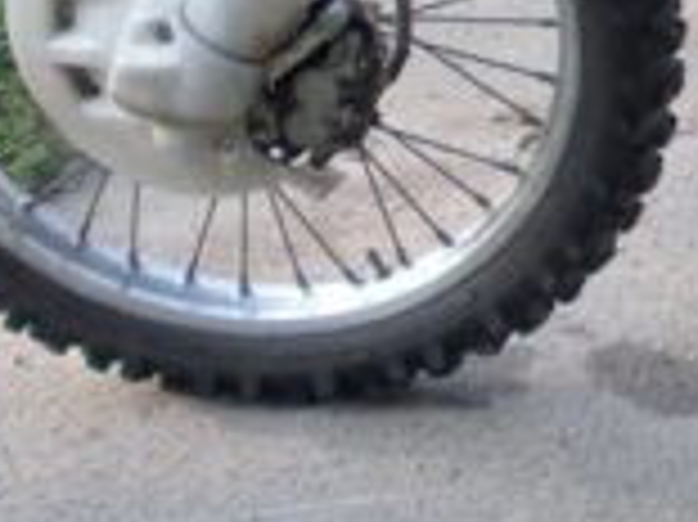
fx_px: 3405
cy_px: -252
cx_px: 1288
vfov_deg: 8.6
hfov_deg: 10.9
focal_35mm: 169
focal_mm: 6.3
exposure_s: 1/82.5
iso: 64
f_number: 3.5
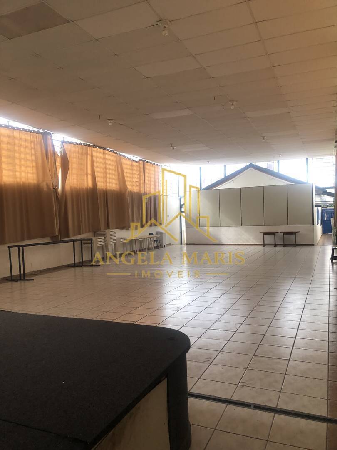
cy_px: 225
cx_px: 168
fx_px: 363
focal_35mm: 28
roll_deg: +2.0
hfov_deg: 49.7
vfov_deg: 63.4
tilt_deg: -0.8
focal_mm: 3.99
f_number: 1.8
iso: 32
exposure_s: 1/30
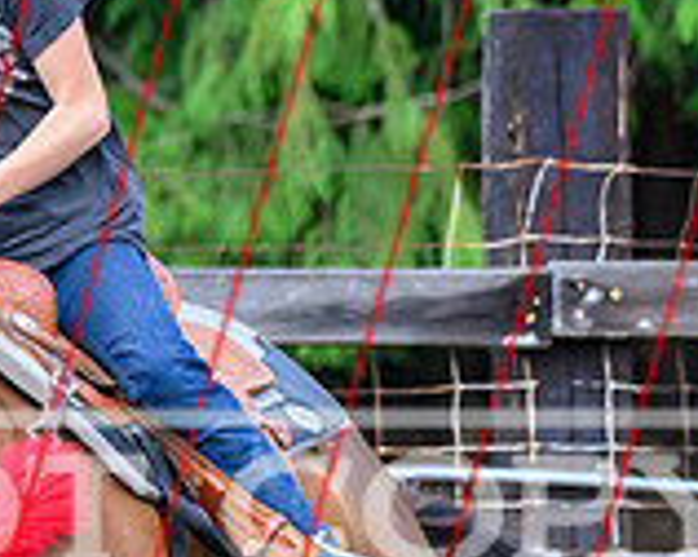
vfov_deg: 1.4
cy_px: 644
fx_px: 22840
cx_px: -100
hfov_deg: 1.8
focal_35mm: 1107
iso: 1800
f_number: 4.5
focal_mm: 200
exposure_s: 1/1600
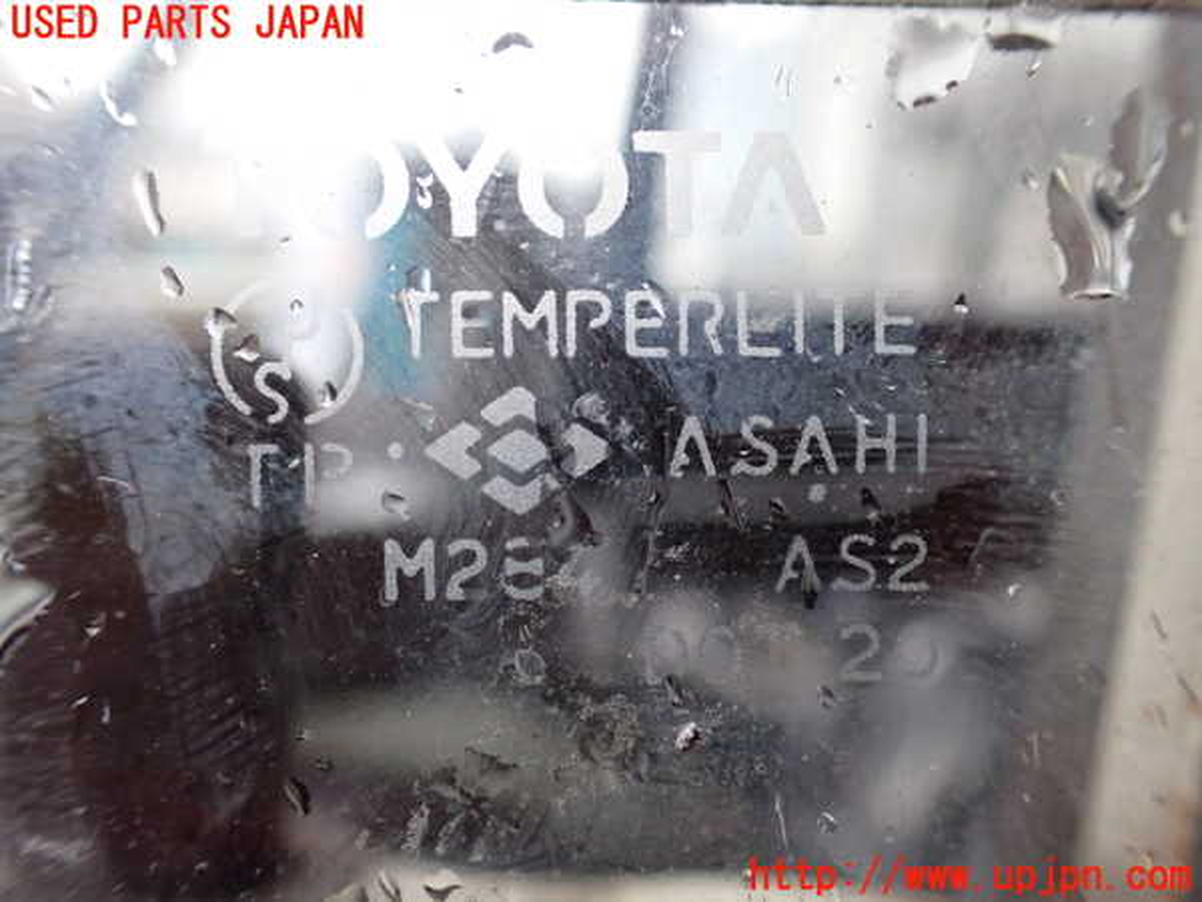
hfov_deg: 60.0
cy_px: 451
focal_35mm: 30
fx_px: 1042
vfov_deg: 46.8
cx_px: 601
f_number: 2.3
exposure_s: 1/80
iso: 800
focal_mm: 5.4
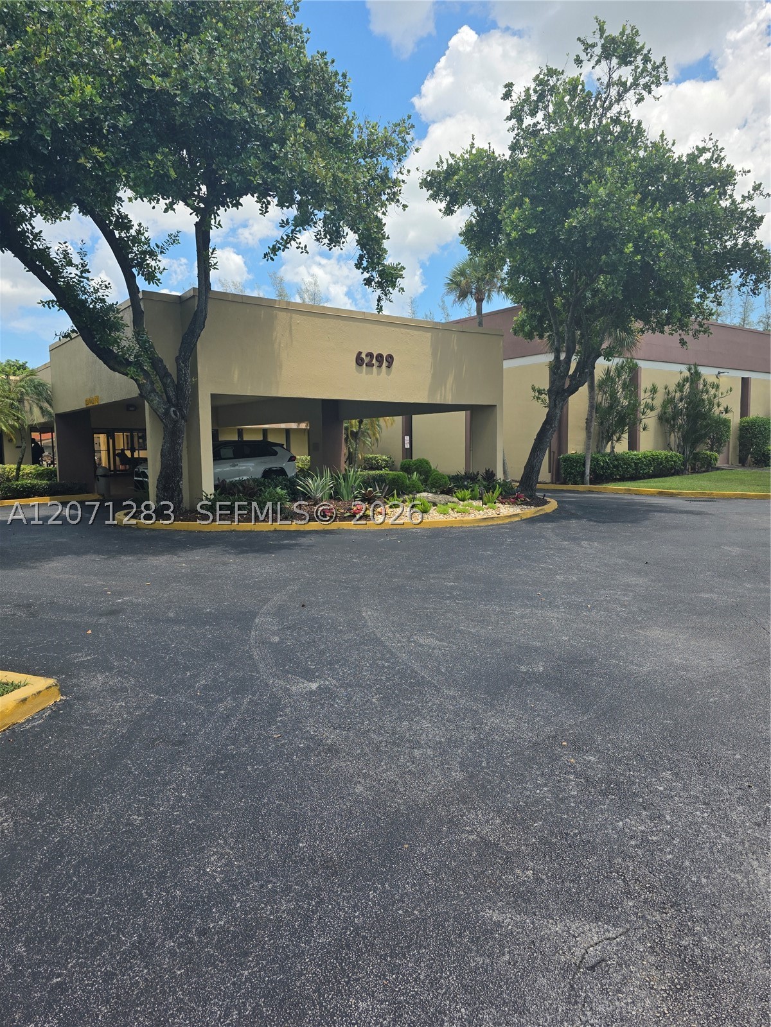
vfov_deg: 73.9
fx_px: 683
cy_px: 514
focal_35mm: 23
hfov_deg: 58.9
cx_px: 386
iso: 80
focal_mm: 6.3
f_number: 1.7
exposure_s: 1/4057
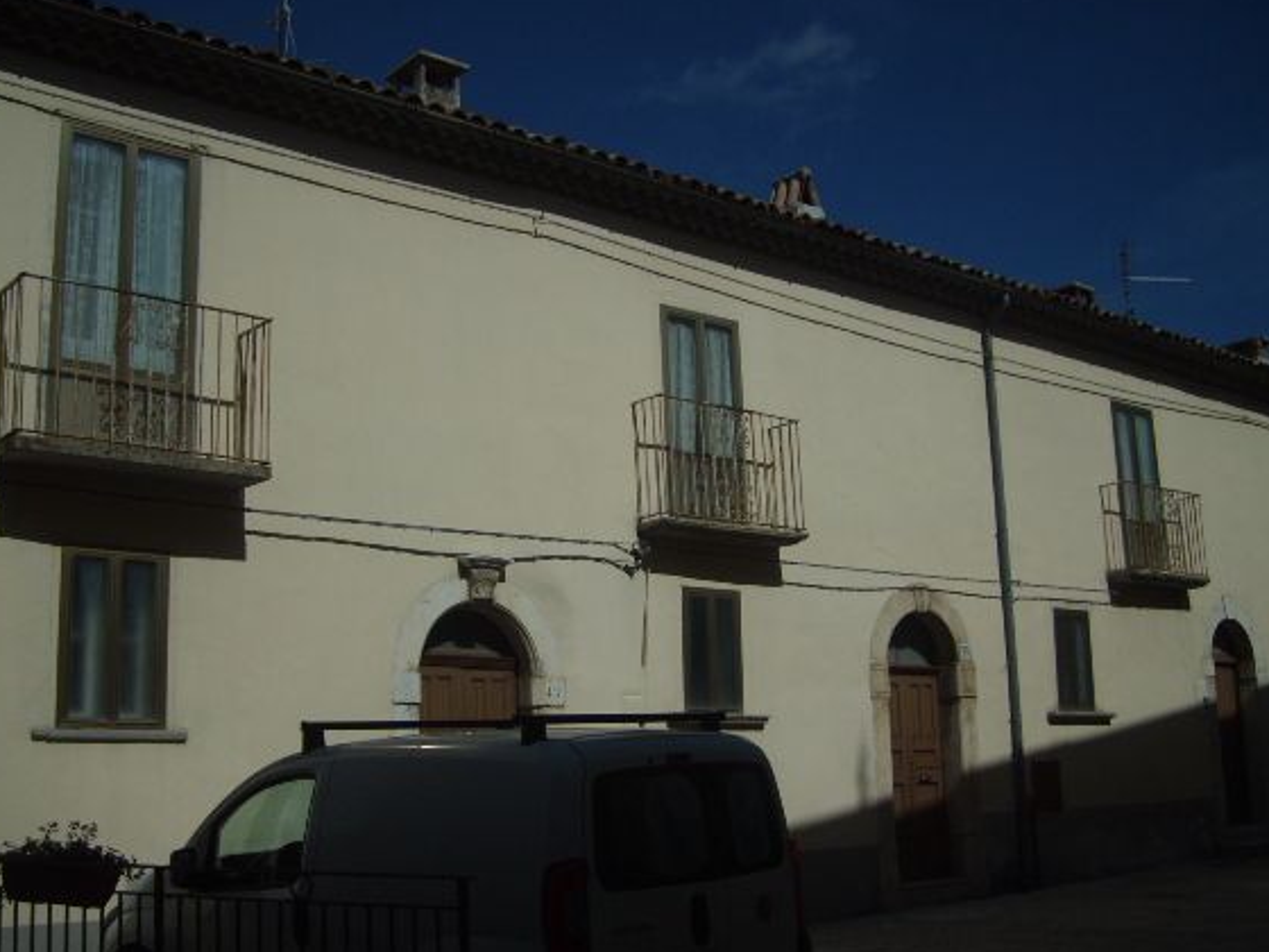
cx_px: 551
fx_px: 1466
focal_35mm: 40
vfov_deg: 36.0
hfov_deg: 46.7
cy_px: 492
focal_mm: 5.8
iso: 50
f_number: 7.1
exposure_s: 1/1500
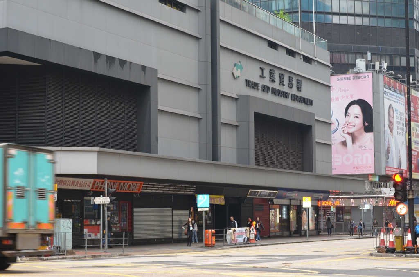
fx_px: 836
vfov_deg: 18.8
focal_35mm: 72
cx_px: 210
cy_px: 138
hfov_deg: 28.1
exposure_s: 1/60
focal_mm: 48
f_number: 4.2
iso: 400
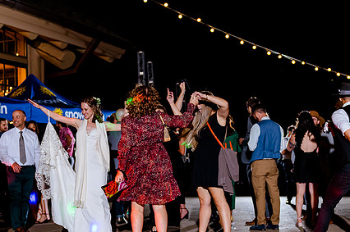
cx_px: 205
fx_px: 651
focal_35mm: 67
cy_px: 119
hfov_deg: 30.1
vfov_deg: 20.3
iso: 2500
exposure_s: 1/125
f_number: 2.8
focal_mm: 48
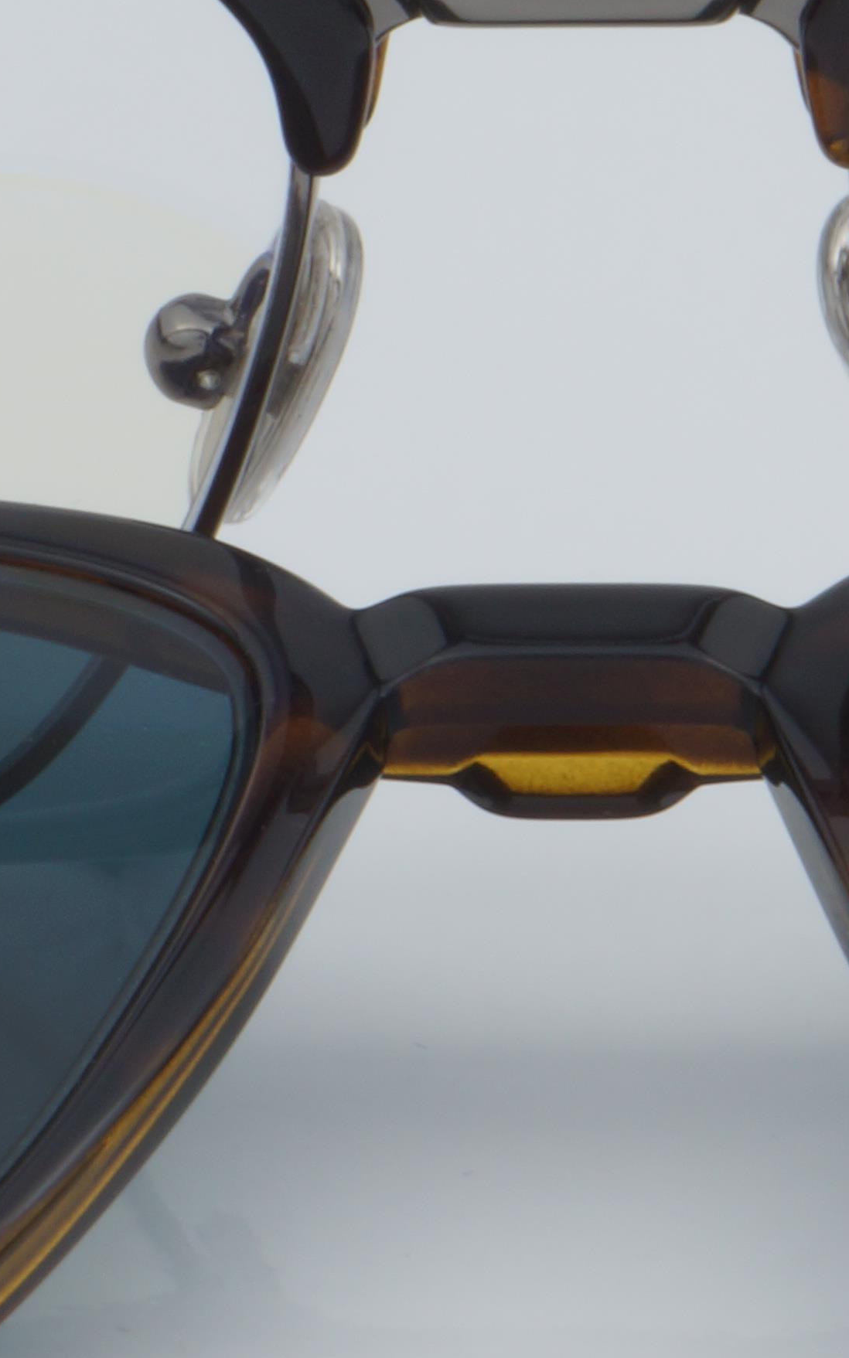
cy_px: 426
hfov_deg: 5.0
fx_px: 9663
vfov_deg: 8.0
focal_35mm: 261
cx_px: 589
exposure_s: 1/4
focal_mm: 50
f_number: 32
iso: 100
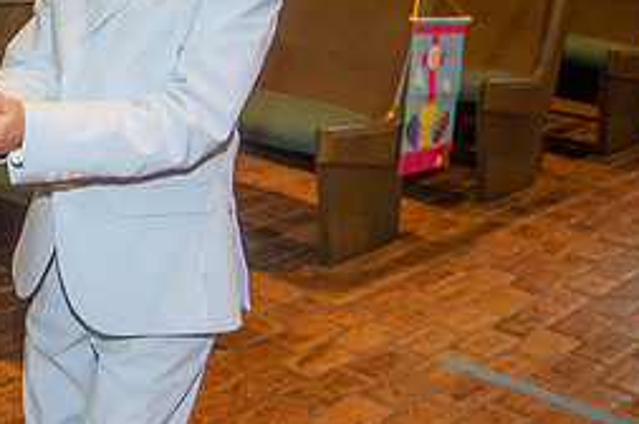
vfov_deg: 17.2
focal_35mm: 78
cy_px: 33
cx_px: -10
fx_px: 1383
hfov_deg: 24.7
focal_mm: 34
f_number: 5
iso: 1600
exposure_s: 1/200
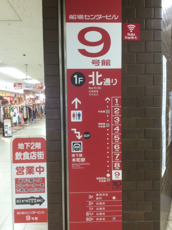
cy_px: 115
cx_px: 86
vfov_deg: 56.9
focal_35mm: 32
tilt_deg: -2.9
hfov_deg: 44.1
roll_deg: +1.2
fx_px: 212
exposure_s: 1/24
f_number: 2.4
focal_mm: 3.3
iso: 80
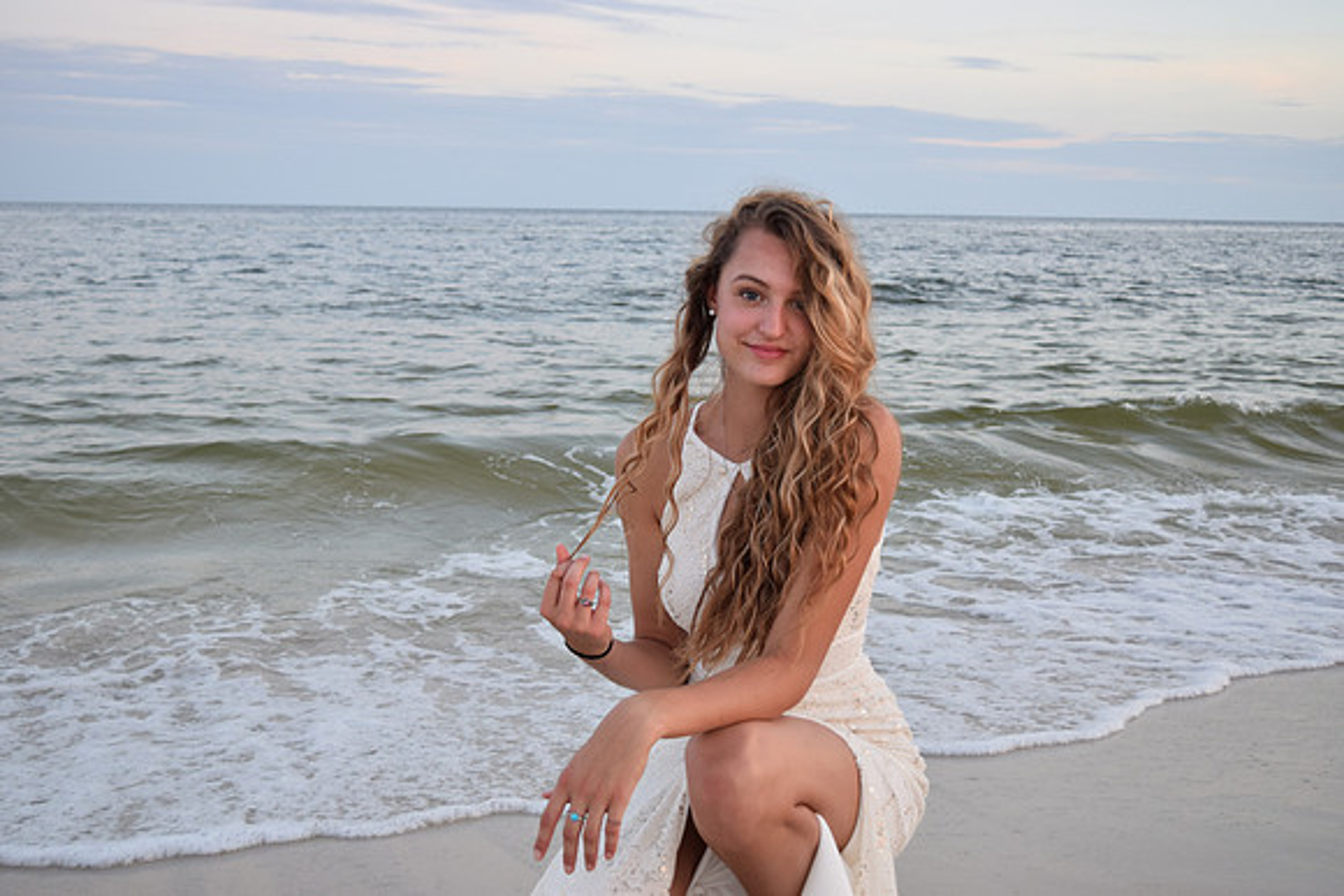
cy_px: 448
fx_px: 1512
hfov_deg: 47.9
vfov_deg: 33.0
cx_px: 672
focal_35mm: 40
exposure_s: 1/80
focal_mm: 27
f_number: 4.5
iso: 400
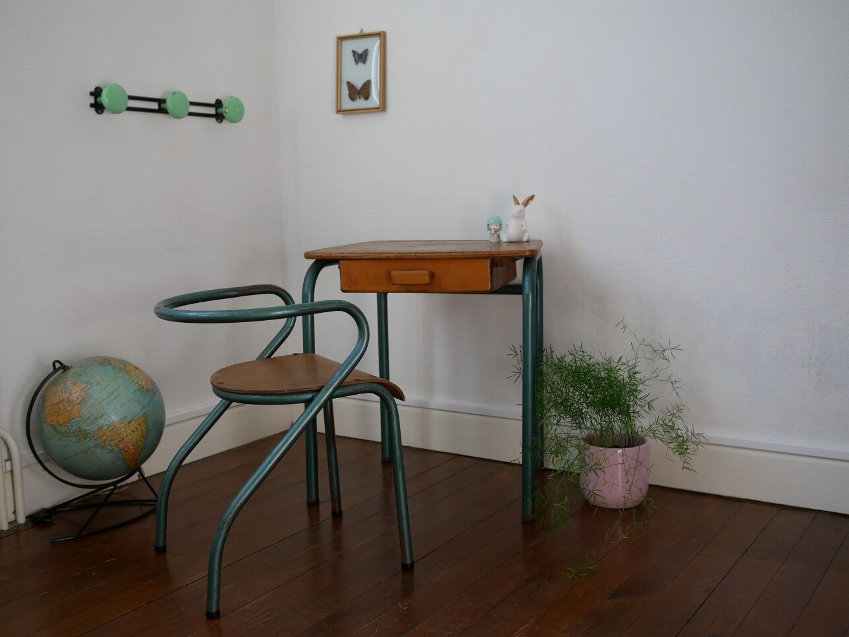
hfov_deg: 46.8
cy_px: 318
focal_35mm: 40
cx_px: 424
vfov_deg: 36.0
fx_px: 981
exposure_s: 1/250
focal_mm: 20
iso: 200
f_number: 2.5
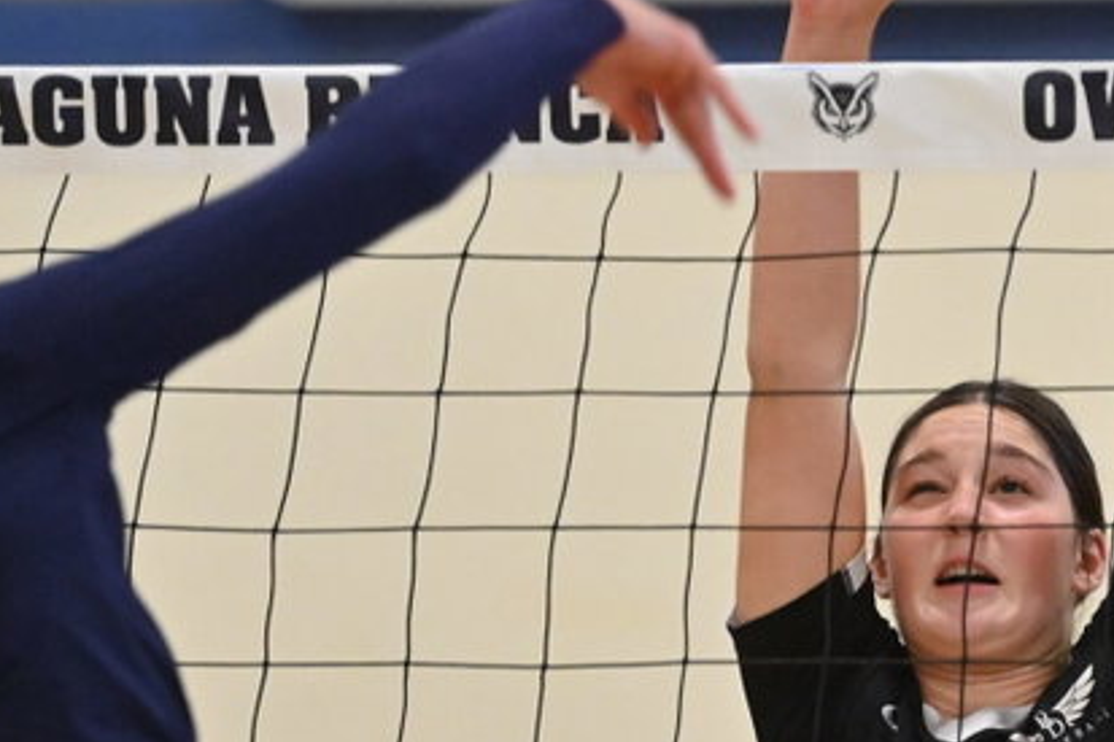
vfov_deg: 2.4
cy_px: 448
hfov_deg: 3.5
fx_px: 17971
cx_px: 940
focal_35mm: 581
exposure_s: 1/800
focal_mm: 200
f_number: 2.8
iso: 6400
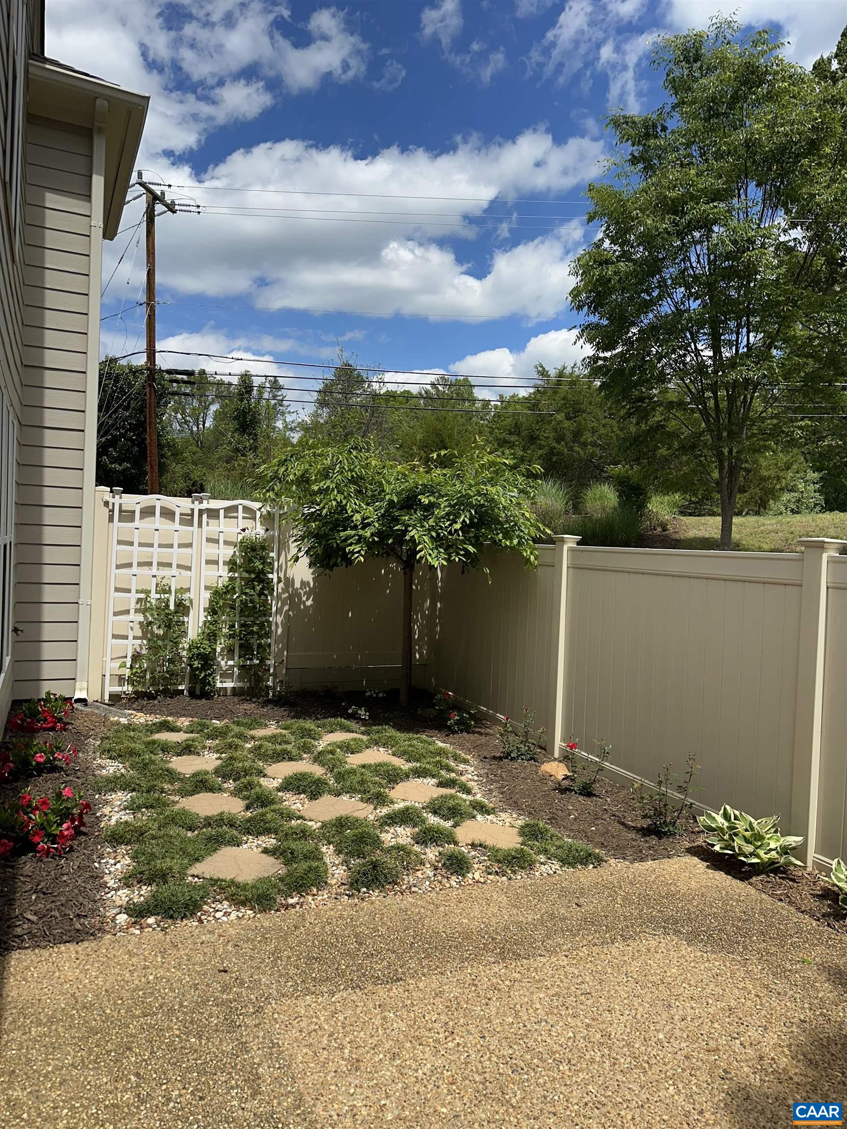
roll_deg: -2.5
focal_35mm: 24
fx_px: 783
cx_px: 424
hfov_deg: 56.8
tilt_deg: -2.2
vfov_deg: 71.6
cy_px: 564
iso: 80
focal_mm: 6.86
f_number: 1.78
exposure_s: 1/6211
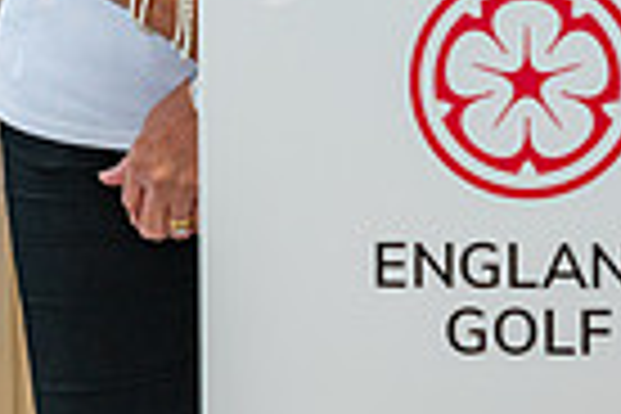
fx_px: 6141
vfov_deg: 3.8
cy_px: -320
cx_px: -216
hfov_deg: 5.7
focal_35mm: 356
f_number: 2.8
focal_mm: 85
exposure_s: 1/125
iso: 500
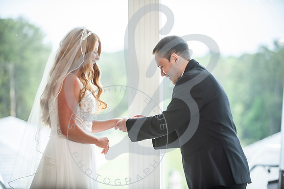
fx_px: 1036
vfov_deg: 10.5
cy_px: 94
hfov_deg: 15.6
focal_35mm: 131
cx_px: 142
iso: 250
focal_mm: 130
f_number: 2.8
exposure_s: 1/250
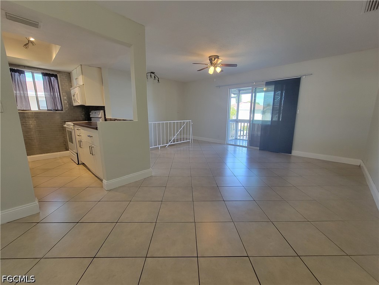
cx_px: 190
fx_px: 142
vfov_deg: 89.9
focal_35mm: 13
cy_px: 142
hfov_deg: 106.2
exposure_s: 1/60
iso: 160
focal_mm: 2.2
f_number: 2.2
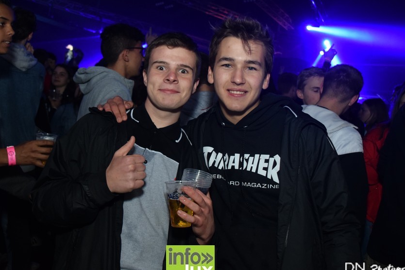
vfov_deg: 33.4
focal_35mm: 40
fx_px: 450
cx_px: 191
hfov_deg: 48.4
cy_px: 121
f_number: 3.8
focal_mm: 22
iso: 1600
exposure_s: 1/60
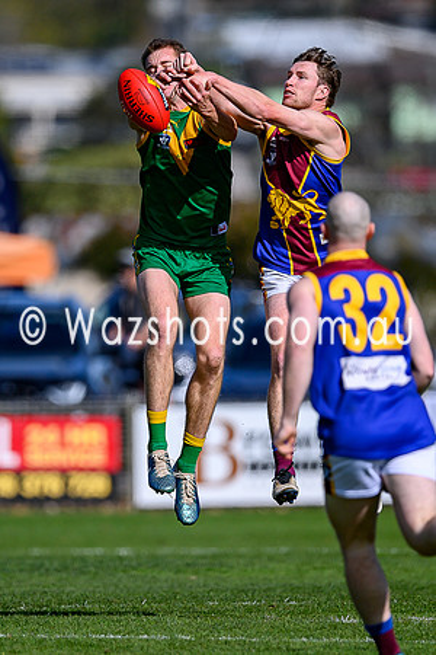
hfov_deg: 1.2
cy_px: 296
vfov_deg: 1.8
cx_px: 168
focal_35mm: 1122
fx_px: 20387
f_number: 4
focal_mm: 500
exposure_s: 1/2000
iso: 100
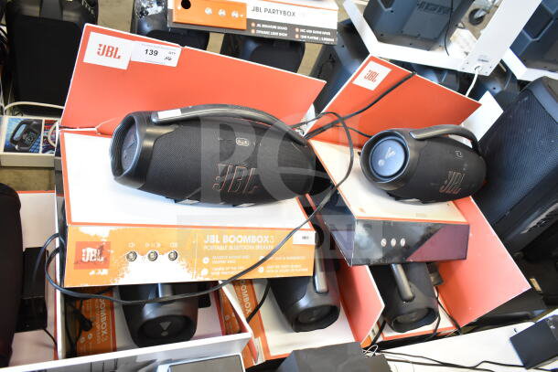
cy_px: 186
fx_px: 465
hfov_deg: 61.9
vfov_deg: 43.6
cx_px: 279
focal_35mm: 30
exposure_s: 1/60
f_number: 4
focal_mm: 20
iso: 1600
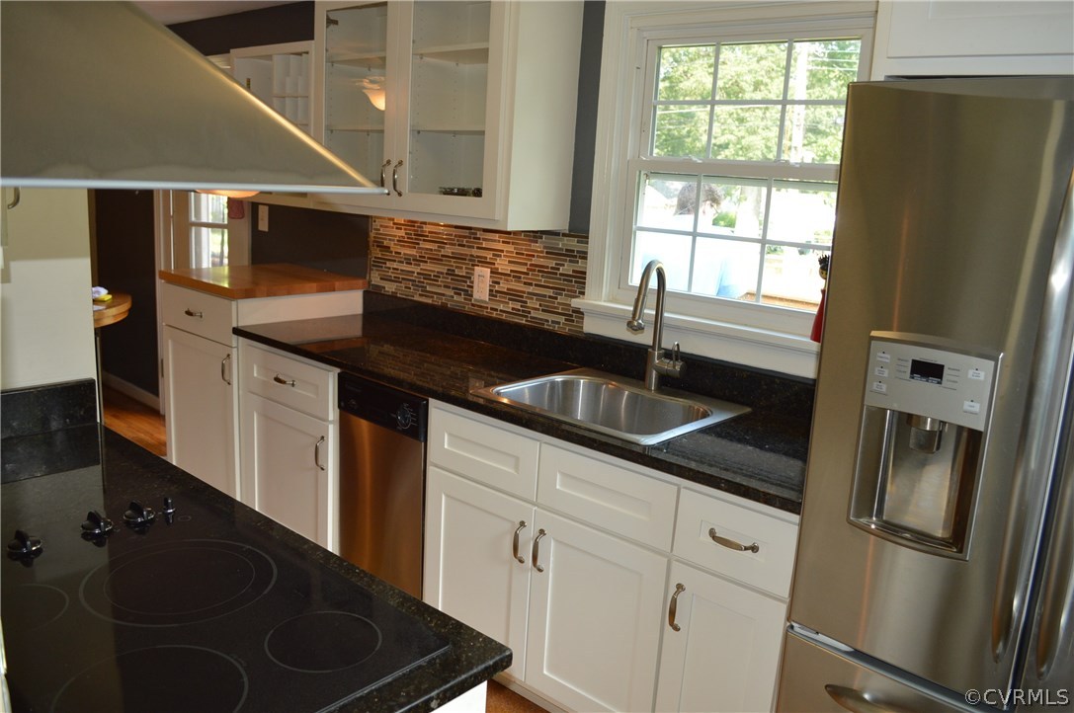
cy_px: 356
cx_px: 537
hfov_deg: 67.4
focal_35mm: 27
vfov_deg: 47.8
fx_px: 805
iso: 400
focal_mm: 18
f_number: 4
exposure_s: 1/80
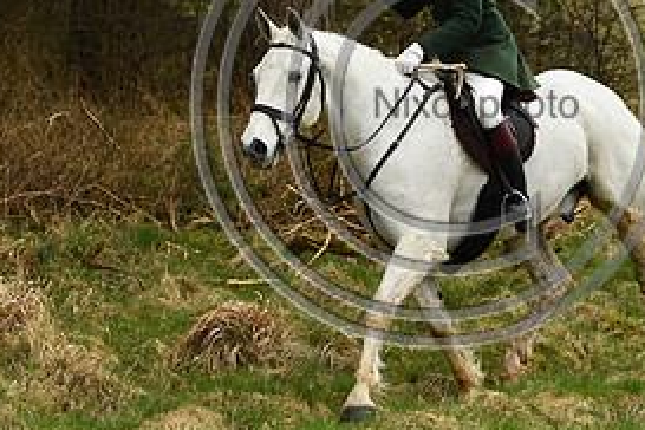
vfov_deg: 4.5
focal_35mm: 308
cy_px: 73
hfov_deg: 6.7
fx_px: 5518
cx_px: 409
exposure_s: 1/1250
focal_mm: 145
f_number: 4.5
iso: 500
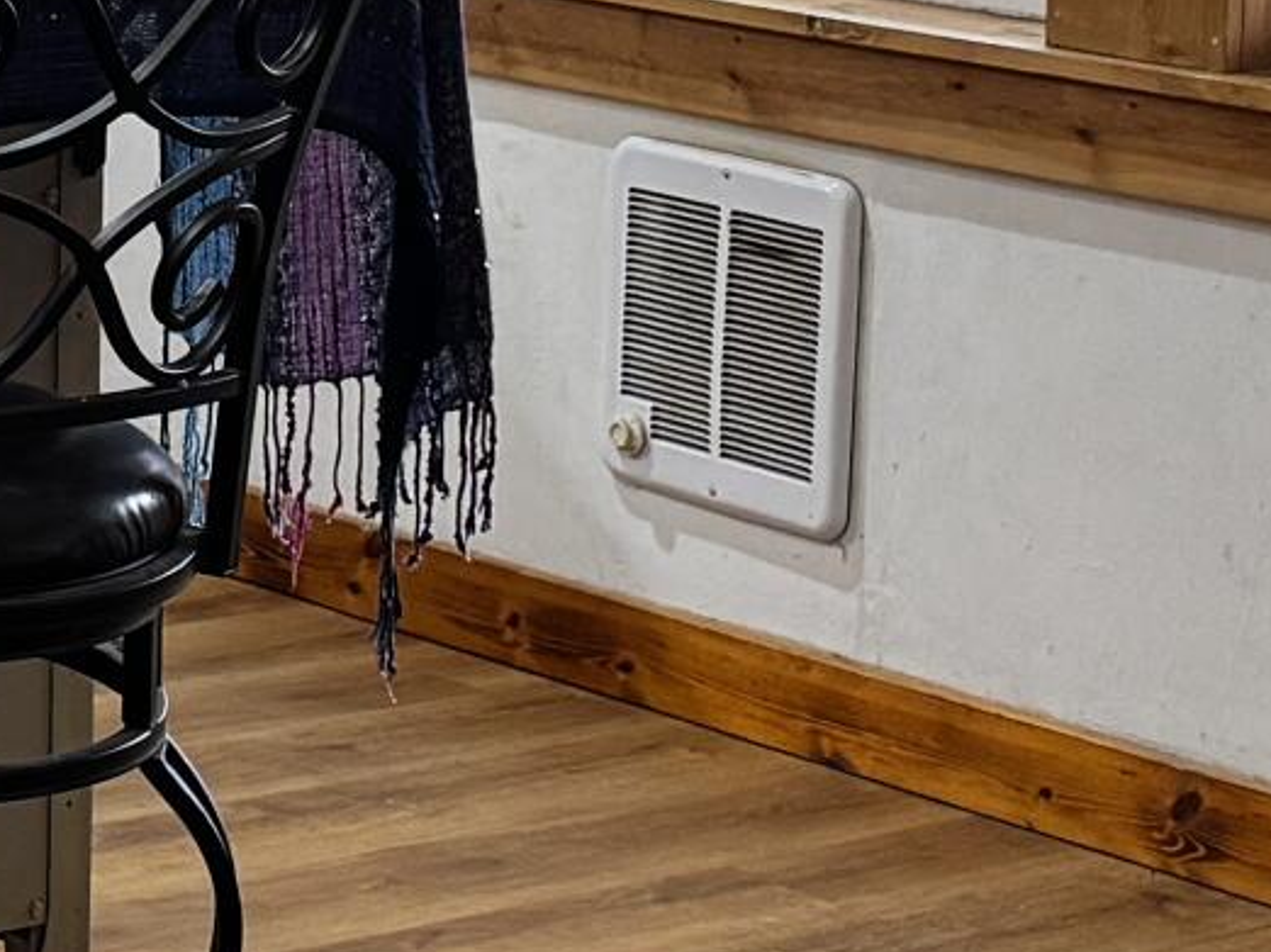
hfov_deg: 13.0
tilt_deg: -5.9
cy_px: -287
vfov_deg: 10.5
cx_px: -976
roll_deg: -0.4
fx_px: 5065
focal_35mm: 138
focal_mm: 6.76
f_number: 1.78
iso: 250
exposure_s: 1/60
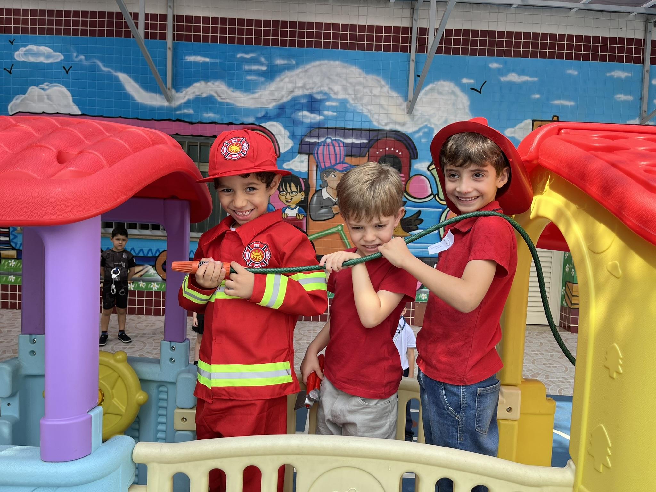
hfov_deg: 67.3
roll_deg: -2.3
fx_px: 493
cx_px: 328
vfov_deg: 53.1
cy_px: 246
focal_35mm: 26
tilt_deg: -4.7
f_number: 1.6
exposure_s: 1/816
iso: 50
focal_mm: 5.1
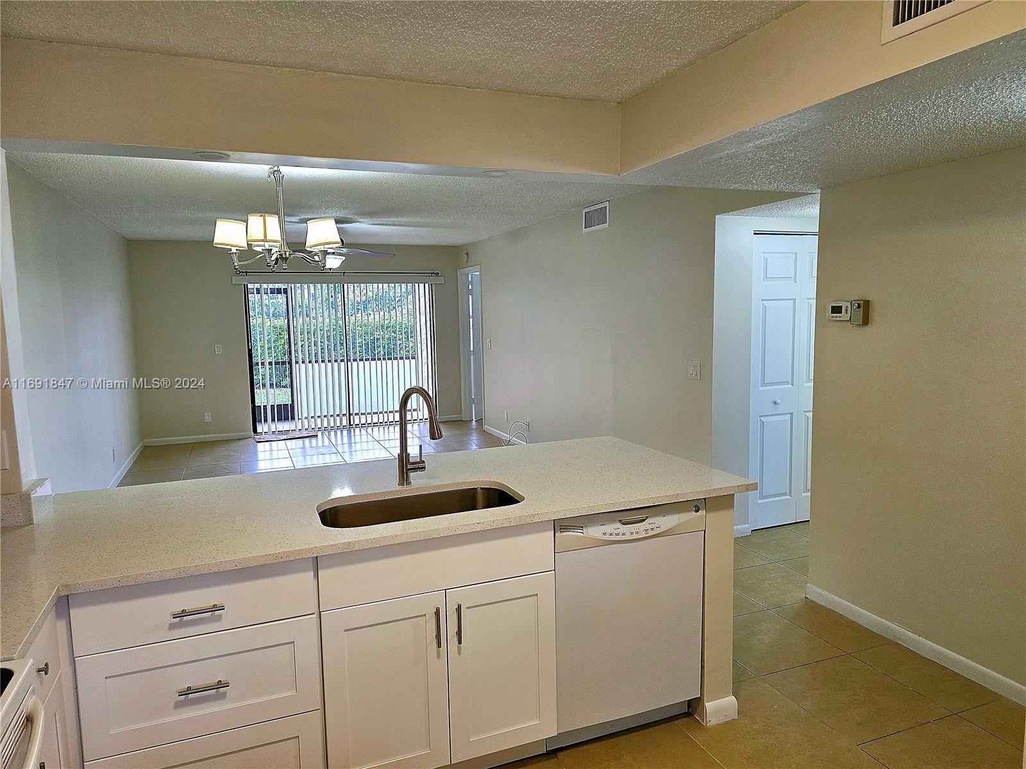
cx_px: 513
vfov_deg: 58.9
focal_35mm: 23
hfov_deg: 73.9
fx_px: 682
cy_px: 384
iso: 125
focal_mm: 6.3
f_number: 1.7
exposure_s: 1/120
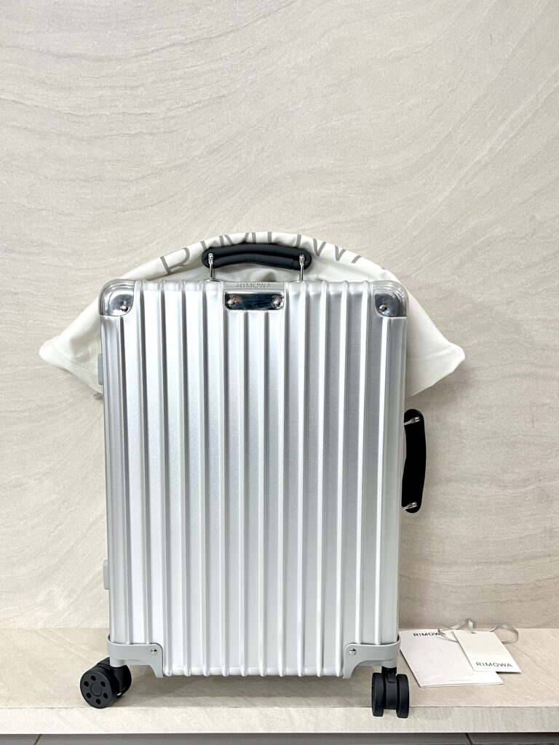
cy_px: 372
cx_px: 280
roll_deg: -0.8
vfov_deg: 67.3
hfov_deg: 53.1
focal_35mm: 26
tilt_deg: -6.6
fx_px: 560
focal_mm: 5.7
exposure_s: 1/50
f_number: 1.5
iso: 100
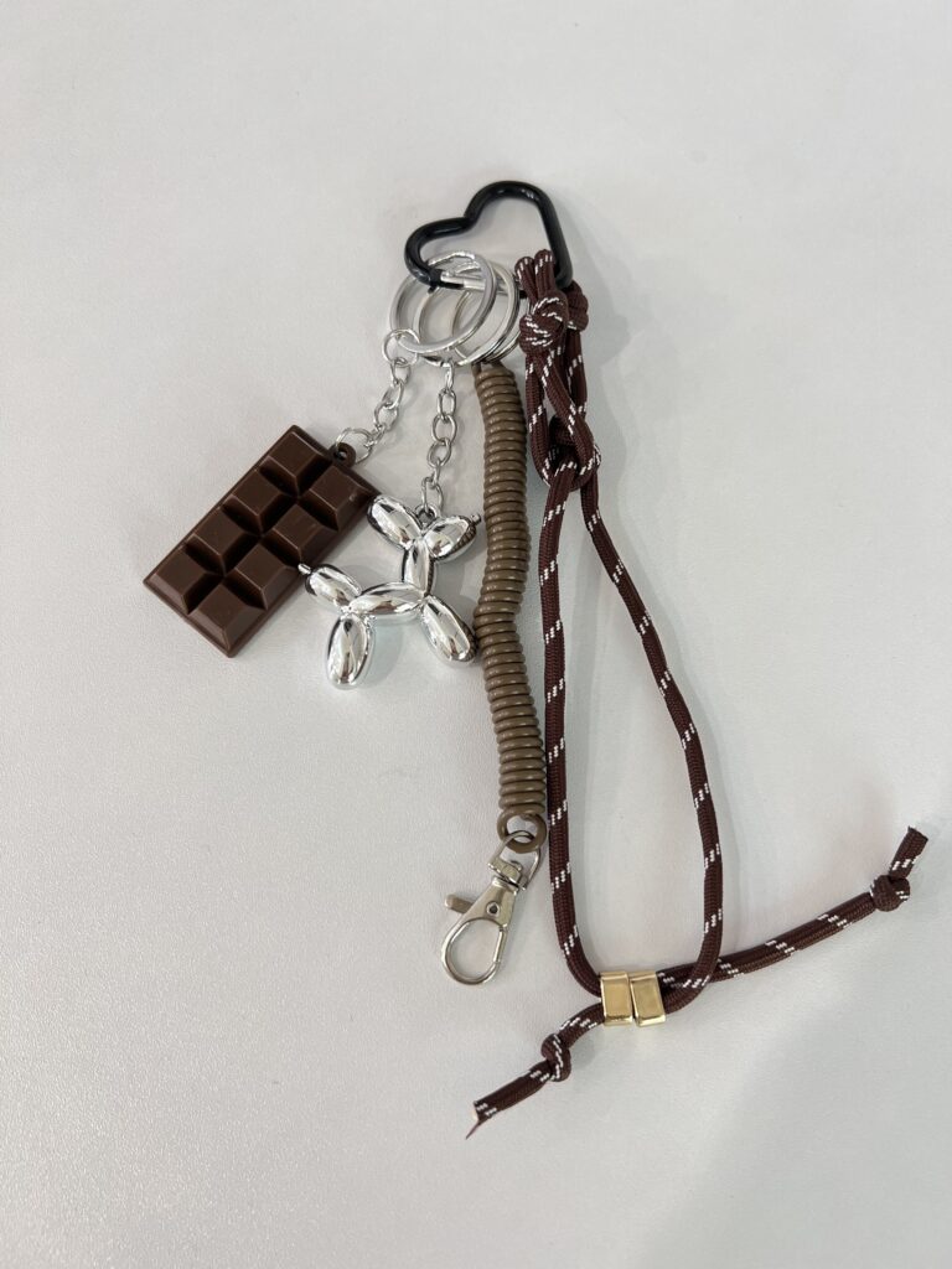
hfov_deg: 53.1
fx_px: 953
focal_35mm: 26
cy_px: 634
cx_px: 476
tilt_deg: -73.8
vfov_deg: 67.3
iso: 125
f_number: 1.5
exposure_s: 1/100
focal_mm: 5.7
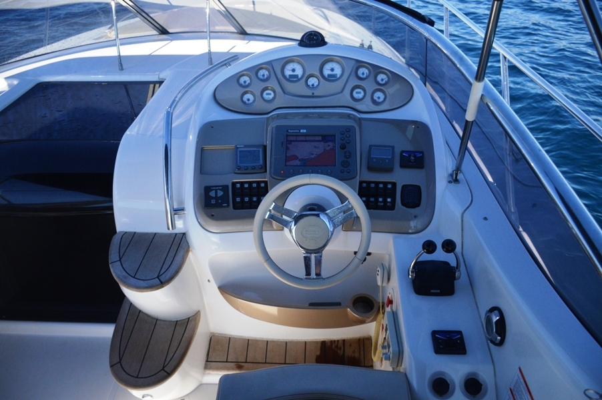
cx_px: 301
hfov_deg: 67.4
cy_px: 200
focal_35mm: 27
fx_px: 451
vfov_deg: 47.9
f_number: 3.5
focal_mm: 18
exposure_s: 1/4000
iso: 500
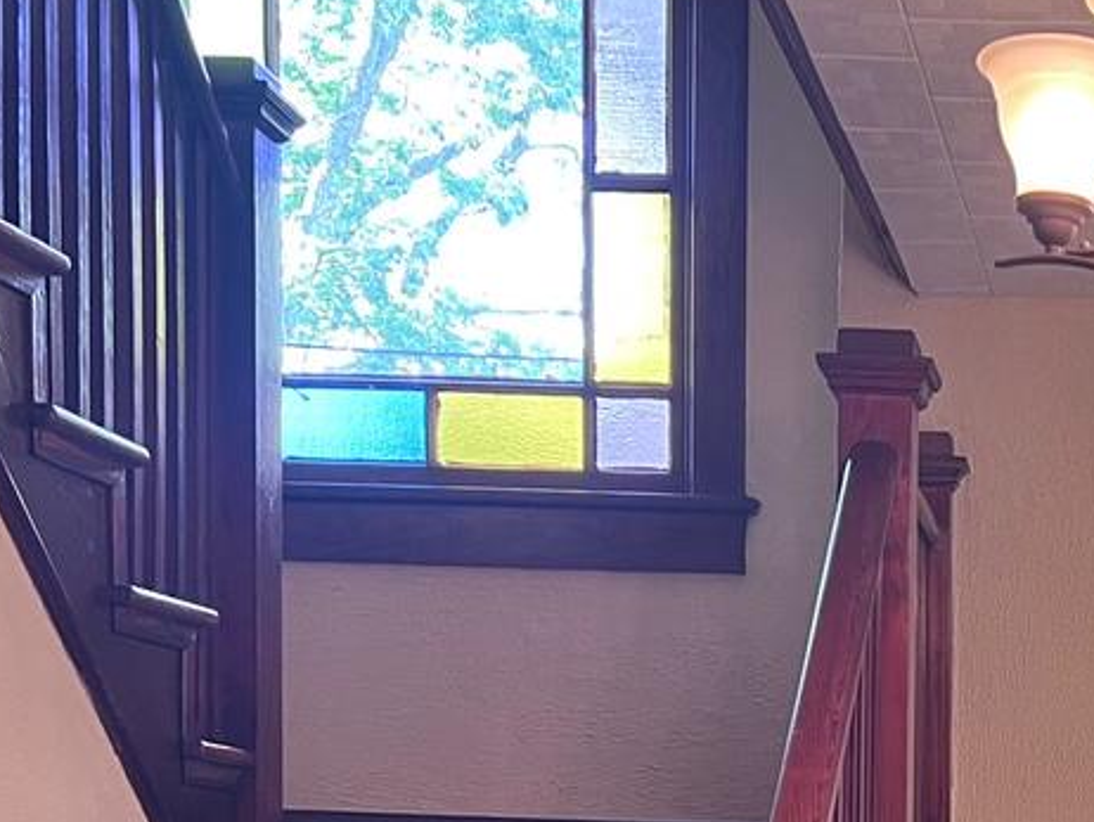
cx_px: 1222
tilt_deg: -4.9
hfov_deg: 22.6
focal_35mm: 81
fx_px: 2561
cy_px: 1059
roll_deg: -1.7
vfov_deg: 17.2
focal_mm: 5.7
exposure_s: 1/60
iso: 100
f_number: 1.5
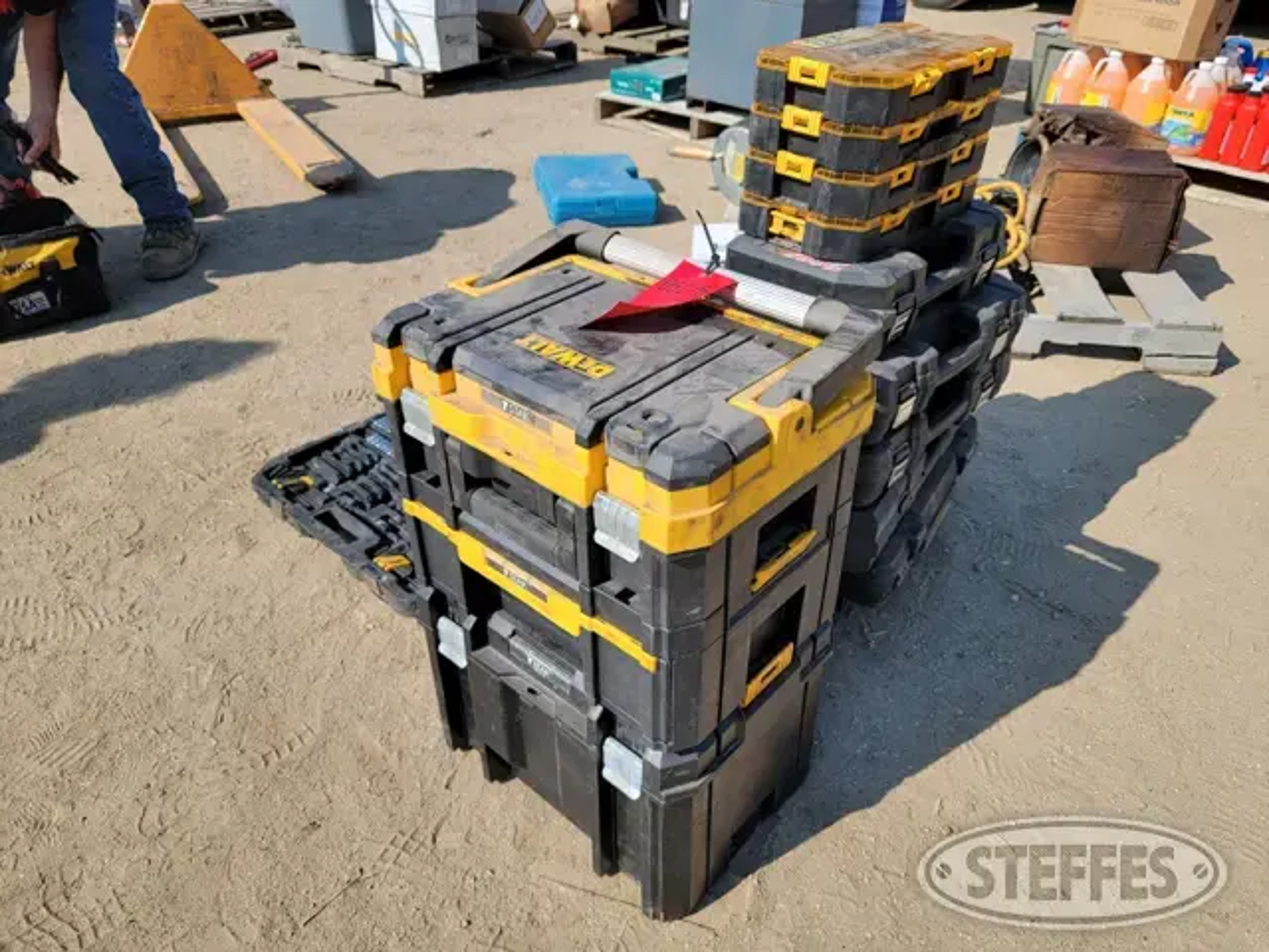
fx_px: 880
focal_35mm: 24
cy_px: 476
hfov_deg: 71.6
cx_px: 634
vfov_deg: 56.8
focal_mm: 6.7
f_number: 1.8
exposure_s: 1/719
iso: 16
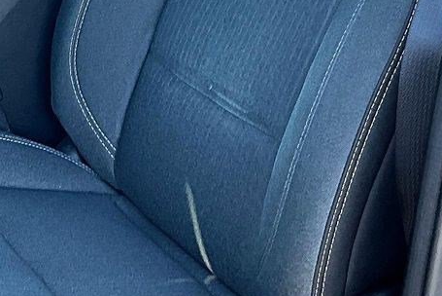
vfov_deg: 12.6
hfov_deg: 18.7
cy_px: -58
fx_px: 1302
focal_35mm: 106
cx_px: -1
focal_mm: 3
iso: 64
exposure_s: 1/122
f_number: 1.8
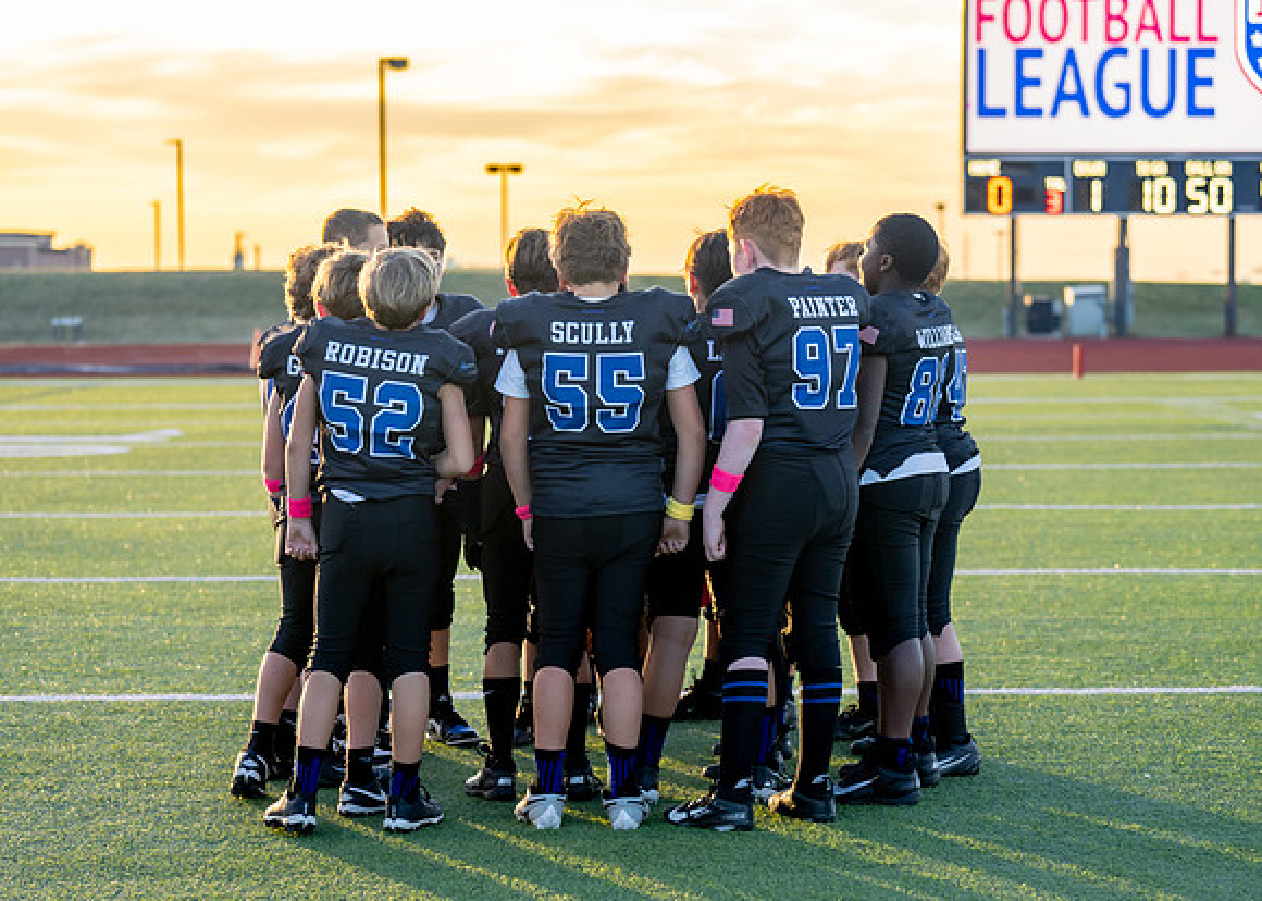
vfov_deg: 15.5
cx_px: 684
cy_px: 565
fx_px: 3300
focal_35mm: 92
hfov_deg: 21.6
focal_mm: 70
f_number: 2.8
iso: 320
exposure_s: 1/640
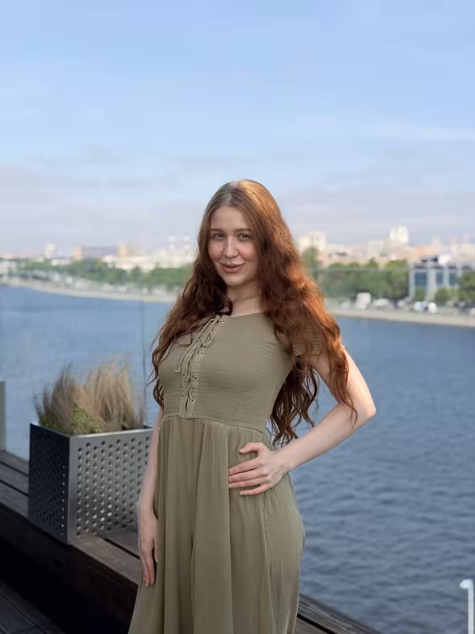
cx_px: 238
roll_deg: +1.2
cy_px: 317
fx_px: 878
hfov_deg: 30.3
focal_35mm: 48
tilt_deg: -3.8
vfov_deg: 39.7
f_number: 1.78
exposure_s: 1/4587
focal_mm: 6.76
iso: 64
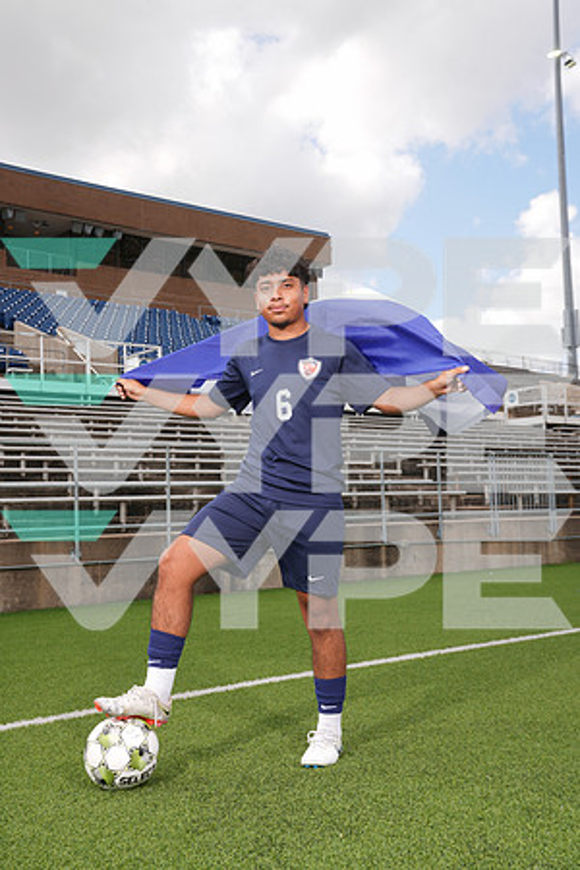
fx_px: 991
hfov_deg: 32.6
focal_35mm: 41
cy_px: 435
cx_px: 290
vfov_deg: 47.4
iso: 80
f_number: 7.1
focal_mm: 41
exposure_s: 1/200
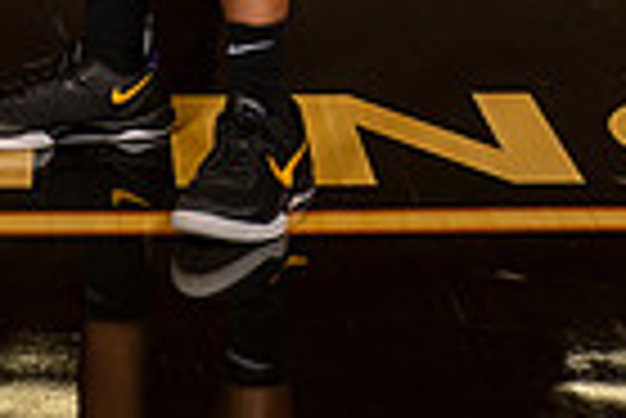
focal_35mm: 162
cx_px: 122
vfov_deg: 7.9
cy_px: -539
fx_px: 2820
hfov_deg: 12.6
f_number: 7.1
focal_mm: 50
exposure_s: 1/400
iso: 640
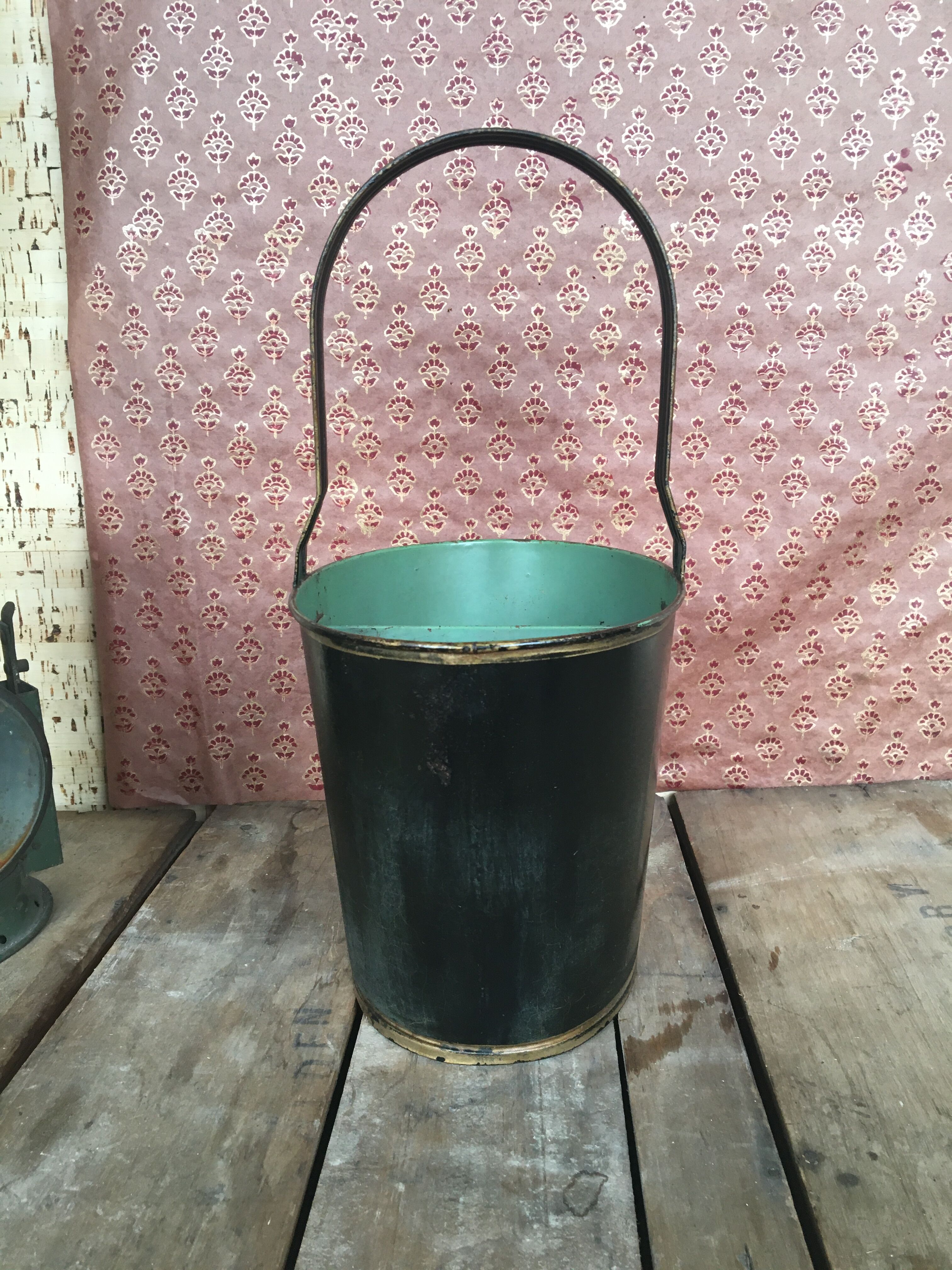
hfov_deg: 48.2
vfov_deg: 61.7
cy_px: 635
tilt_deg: -11.8
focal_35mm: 29
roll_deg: +1.3
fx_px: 1063
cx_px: 476
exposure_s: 1/33
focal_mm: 4.15
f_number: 2.2
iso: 50
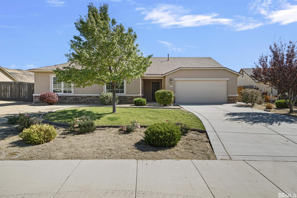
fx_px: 210
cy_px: 99
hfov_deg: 70.4
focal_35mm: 26
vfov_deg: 50.4
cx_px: 148
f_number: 20
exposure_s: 1/60
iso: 1000
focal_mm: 17
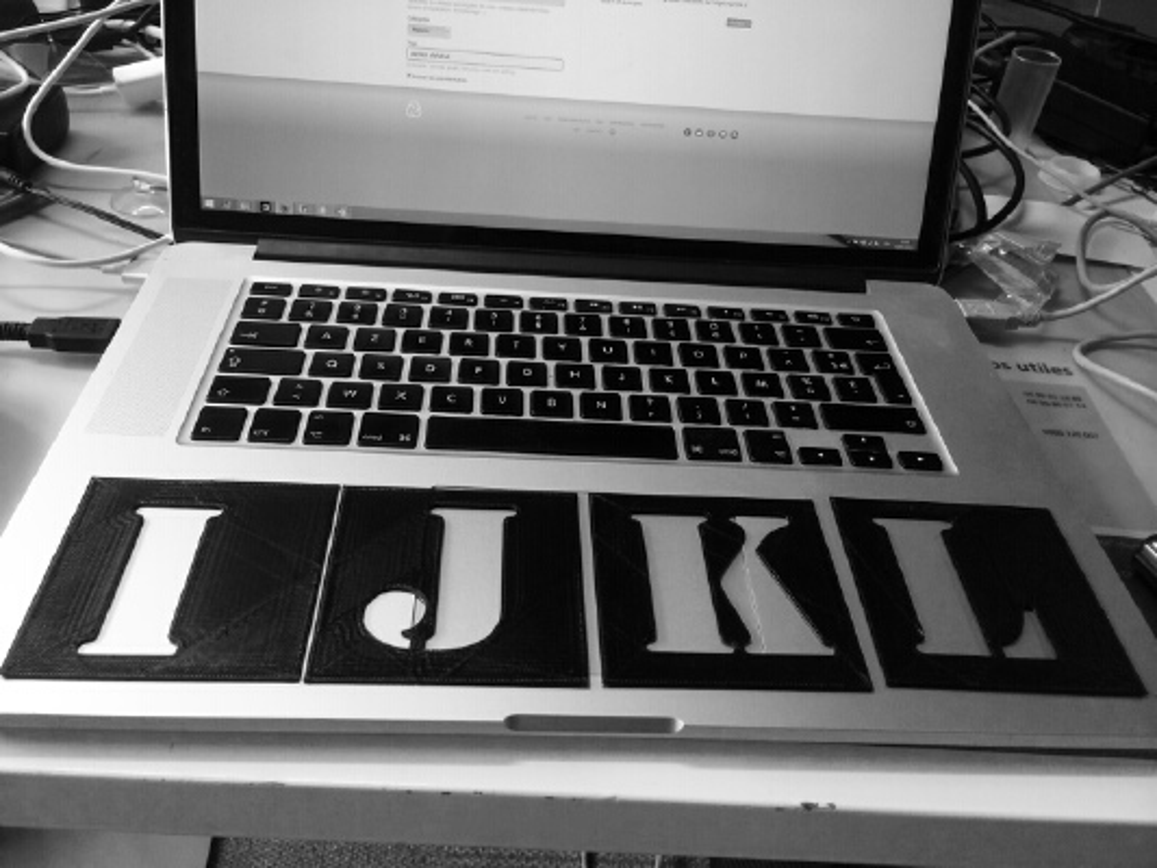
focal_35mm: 30
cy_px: 434
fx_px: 1003
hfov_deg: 60.0
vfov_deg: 46.8
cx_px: 578
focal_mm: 4.12
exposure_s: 1/30
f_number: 2.2
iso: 40
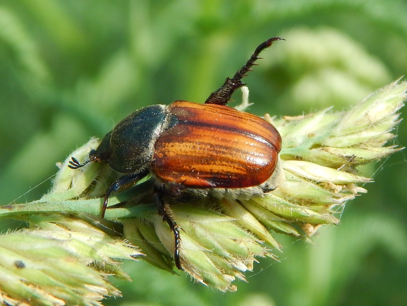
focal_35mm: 69
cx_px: 204
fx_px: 811
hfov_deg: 28.2
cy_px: 153
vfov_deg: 21.3
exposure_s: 1/800
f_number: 4.1
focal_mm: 12.3
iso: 125
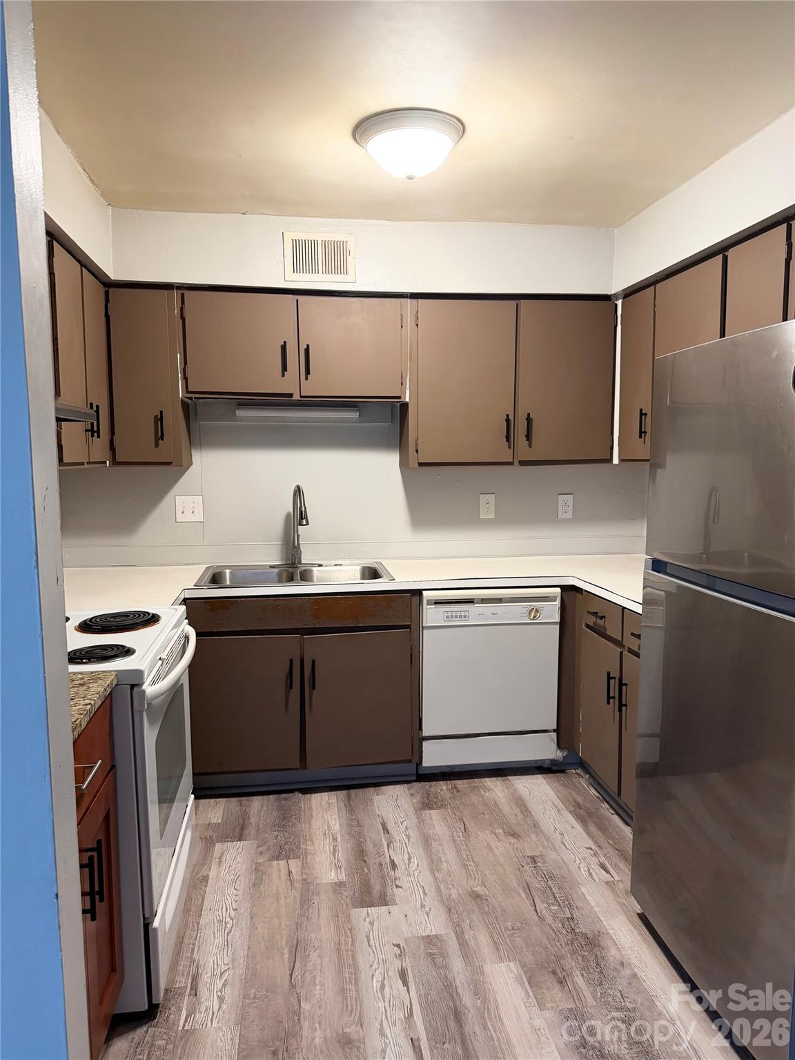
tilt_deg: -5.7
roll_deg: +1.7
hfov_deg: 56.8
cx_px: 398
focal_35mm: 24
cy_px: 530
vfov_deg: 71.6
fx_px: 735
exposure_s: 1/60
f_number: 1.78
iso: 200
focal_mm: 6.76
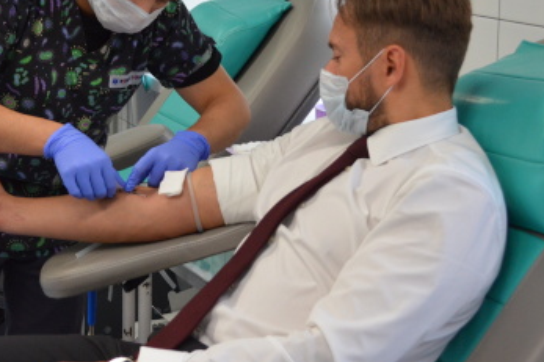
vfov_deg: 15.0
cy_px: 122
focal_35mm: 91
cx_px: 147
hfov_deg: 22.2
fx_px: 1372
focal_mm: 35
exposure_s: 1/100
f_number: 5
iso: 1600
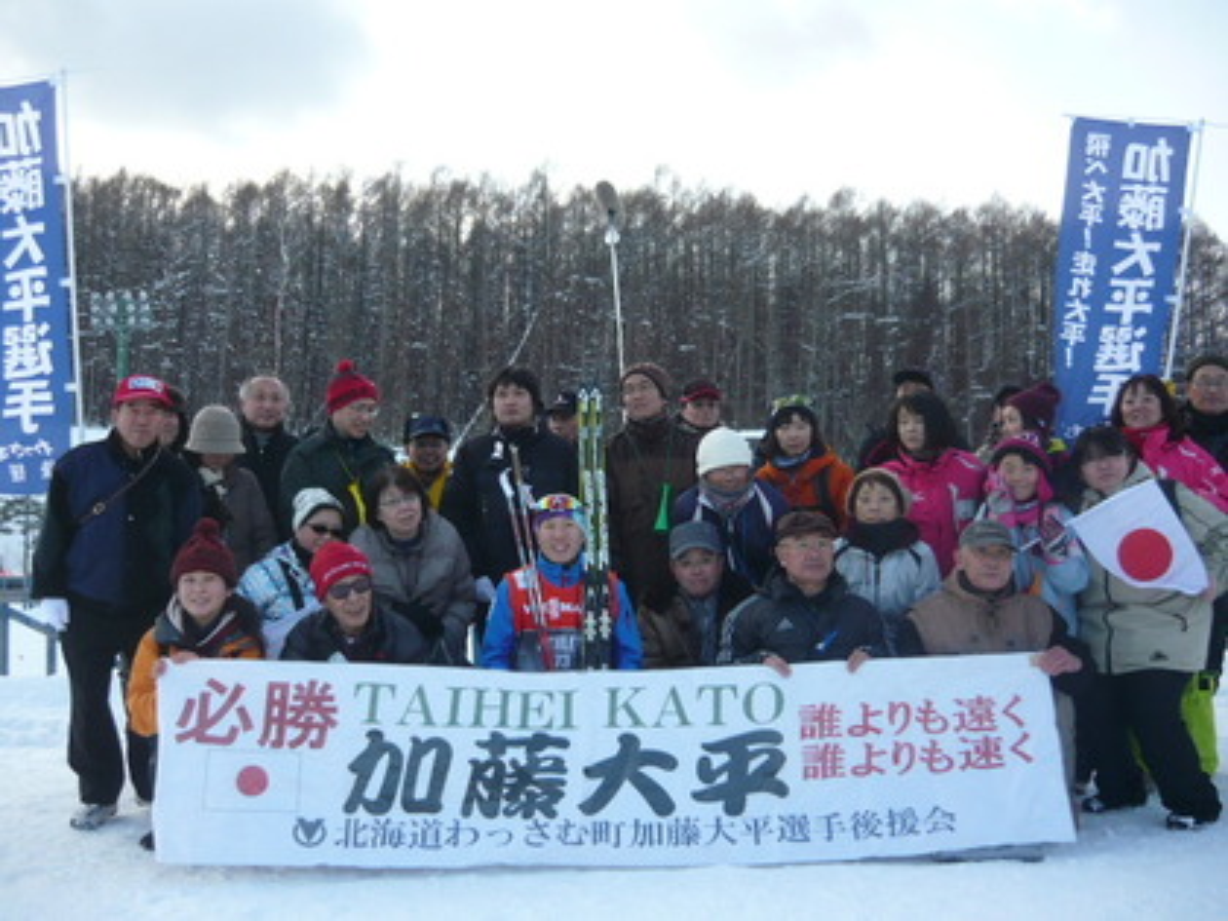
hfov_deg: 55.4
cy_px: 460
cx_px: 614
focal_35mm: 33
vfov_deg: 42.9
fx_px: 1171
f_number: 2.8
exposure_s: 1/400
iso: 100
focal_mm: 5.5
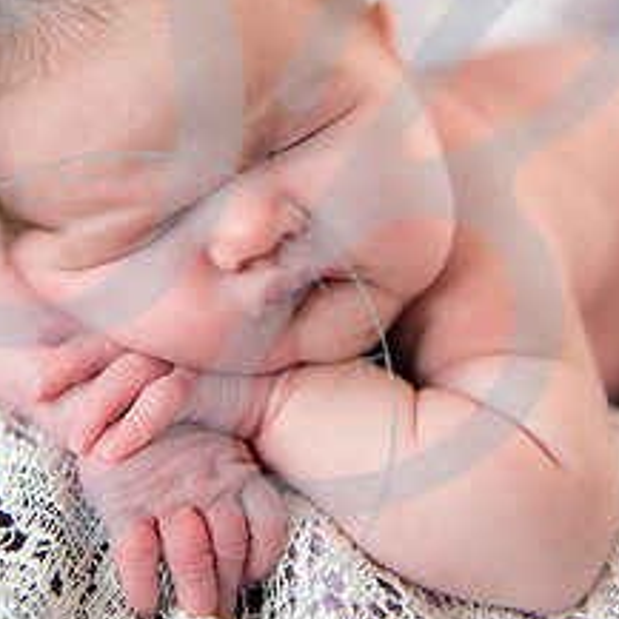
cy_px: 200
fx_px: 1355
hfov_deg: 25.7
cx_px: 260
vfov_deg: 25.6
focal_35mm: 67
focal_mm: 38
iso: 800
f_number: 2.8
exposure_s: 1/125
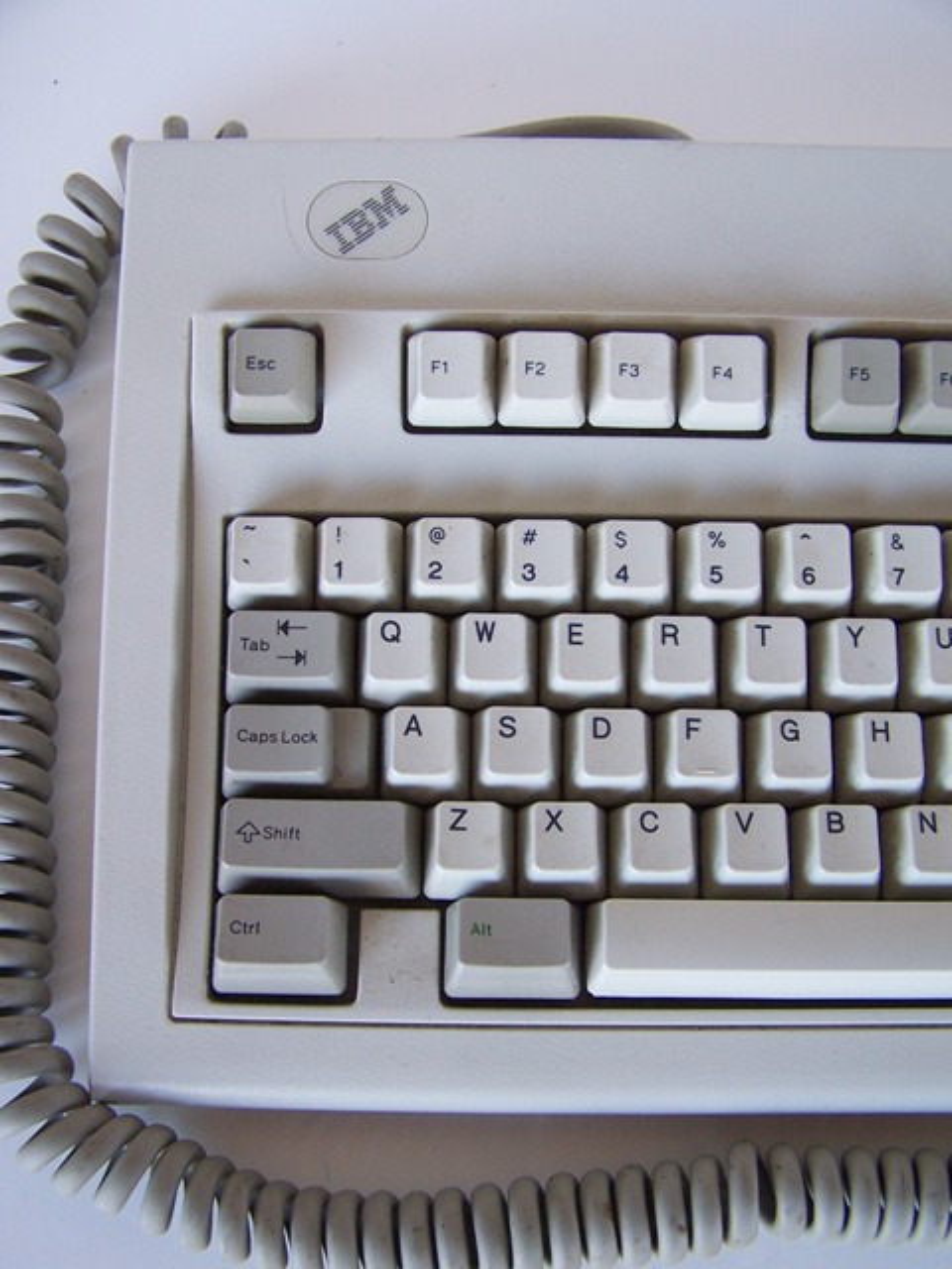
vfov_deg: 49.0
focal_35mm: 38
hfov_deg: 37.7
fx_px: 1393
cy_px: 634
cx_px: 476
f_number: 2.8
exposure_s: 1/30
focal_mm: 6.3
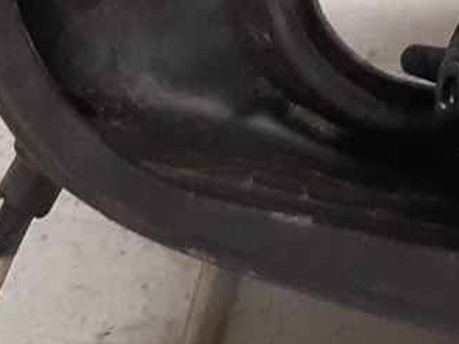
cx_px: 691
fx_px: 2161
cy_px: -338
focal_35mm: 163
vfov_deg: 8.6
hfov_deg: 11.6
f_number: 1.7
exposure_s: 1/50
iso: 200
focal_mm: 3.93
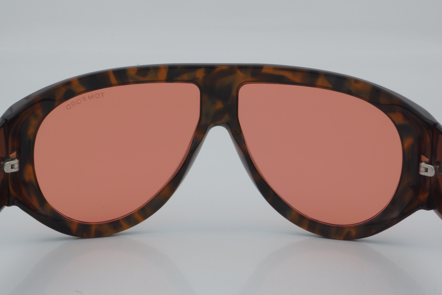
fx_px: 1025
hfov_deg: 24.3
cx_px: 220
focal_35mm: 84
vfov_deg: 16.4
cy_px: 148
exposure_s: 1/4
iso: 100
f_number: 32
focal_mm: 55
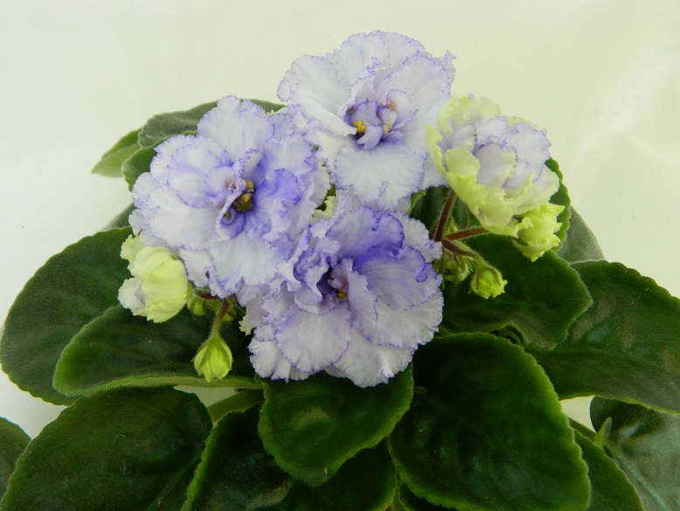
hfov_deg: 40.4
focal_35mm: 47
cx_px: 340
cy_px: 256
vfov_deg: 30.9
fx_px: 924
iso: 220
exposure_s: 1/40
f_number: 3.6
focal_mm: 8.4
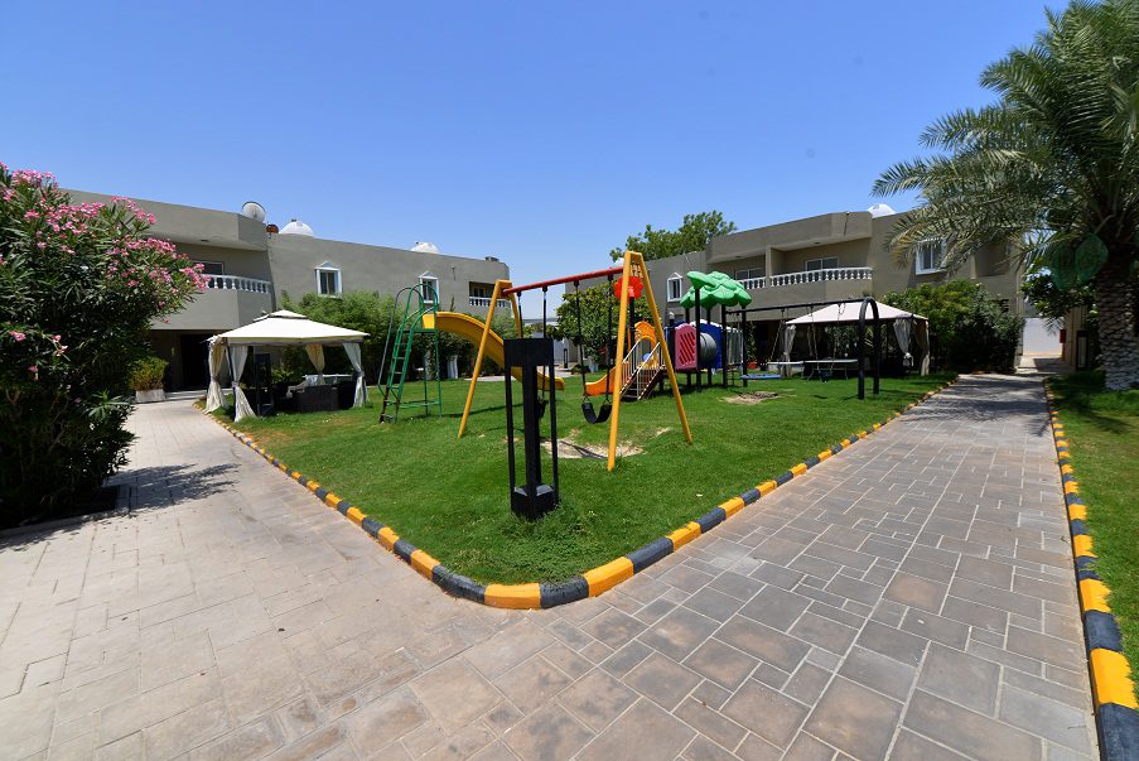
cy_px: 380
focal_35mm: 14
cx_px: 570
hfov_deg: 104.2
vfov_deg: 81.3
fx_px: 443
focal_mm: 14
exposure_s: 1/250
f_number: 8
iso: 100
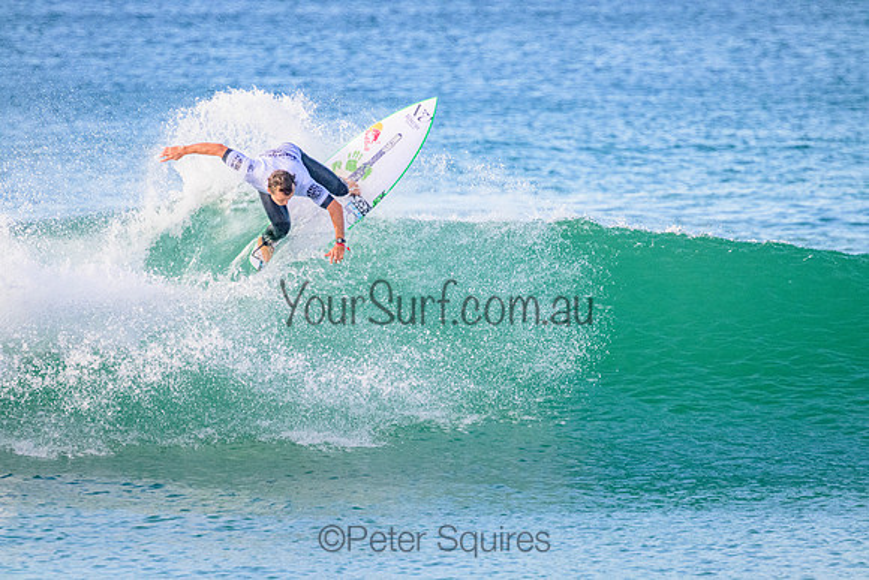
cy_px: 290
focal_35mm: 800
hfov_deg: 2.6
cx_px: 434
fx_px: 19315
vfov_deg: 1.7
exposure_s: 1/2000
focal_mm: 800
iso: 5000
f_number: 11
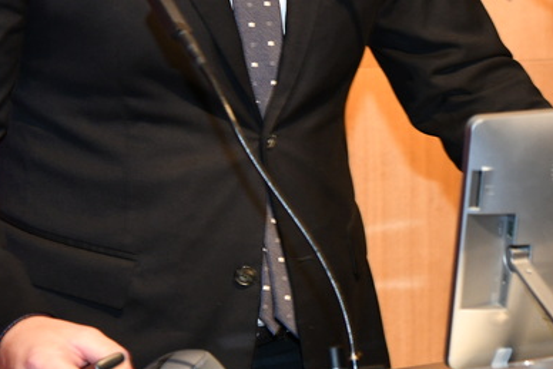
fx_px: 2781
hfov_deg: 11.4
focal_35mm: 181
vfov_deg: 7.5
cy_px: -46
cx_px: 321
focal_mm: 65
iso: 1000
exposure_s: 1/60
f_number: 5
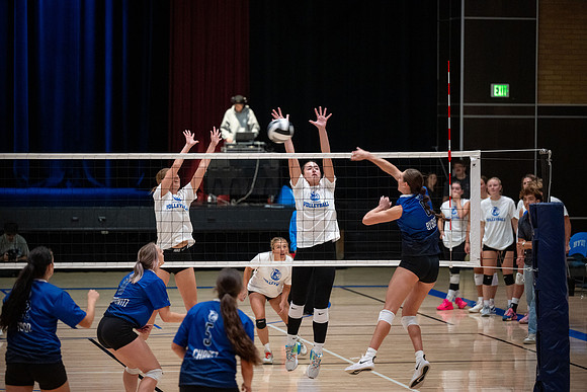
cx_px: 294
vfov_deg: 9.2
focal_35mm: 150
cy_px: 196
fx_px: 2446
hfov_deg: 13.7
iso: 5000
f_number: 2.8
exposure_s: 1/500
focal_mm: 150
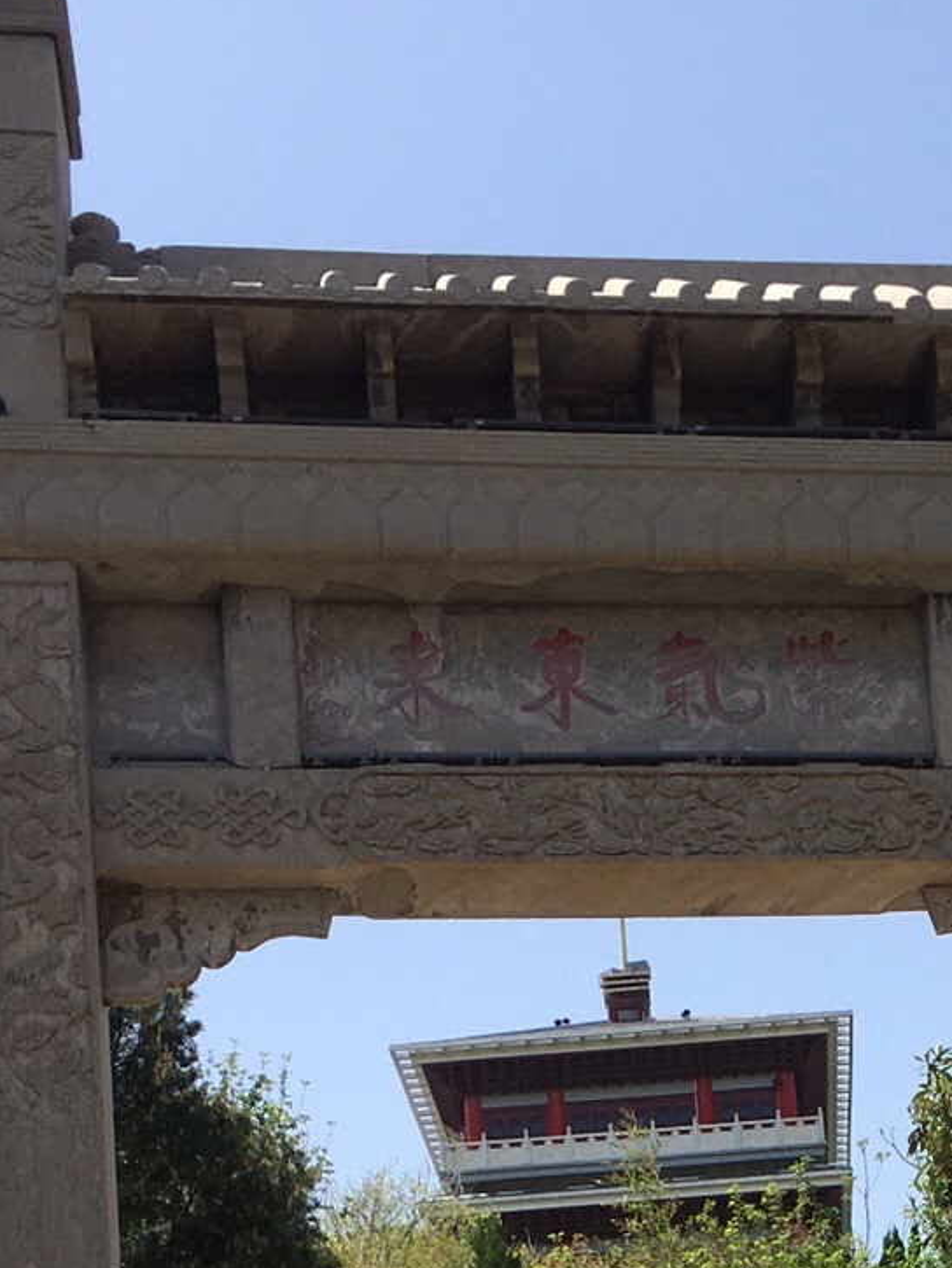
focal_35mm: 80
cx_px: 933
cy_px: 1541
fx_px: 2933
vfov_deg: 22.4
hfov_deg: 18.0
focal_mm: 4.15
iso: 25
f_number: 2.2
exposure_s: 1/1399
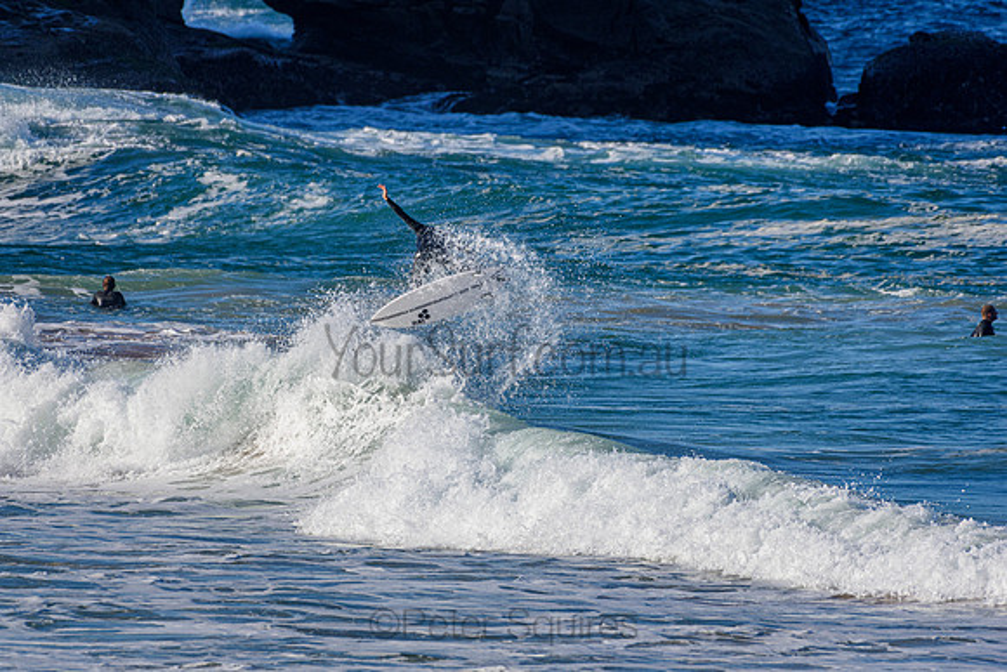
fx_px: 20983
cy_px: 336
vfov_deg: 1.8
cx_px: 504
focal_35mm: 750
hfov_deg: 2.7
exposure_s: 1/2000
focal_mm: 500
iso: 280
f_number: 5.6
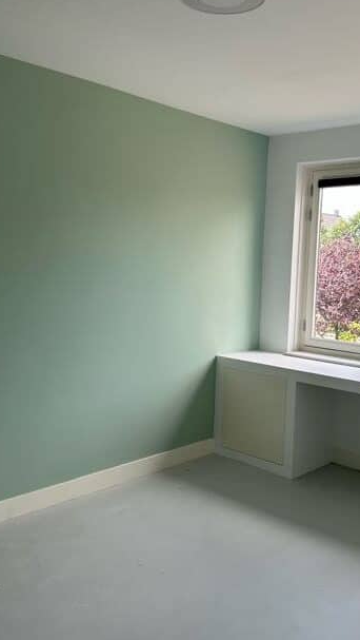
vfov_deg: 55.3
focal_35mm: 36
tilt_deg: -3.6
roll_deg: -3.3
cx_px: 199
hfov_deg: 32.8
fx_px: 610
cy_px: 308
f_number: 1.78
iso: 80
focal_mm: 6.86
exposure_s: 1/291
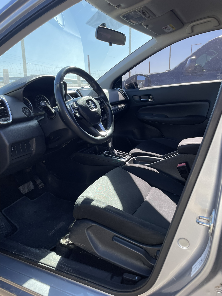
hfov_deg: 53.1
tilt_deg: -16.2
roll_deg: +0.7
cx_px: 111
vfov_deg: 67.3
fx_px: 222
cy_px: 148
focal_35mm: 26
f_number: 1.6
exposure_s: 1/626
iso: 32
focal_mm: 4.2
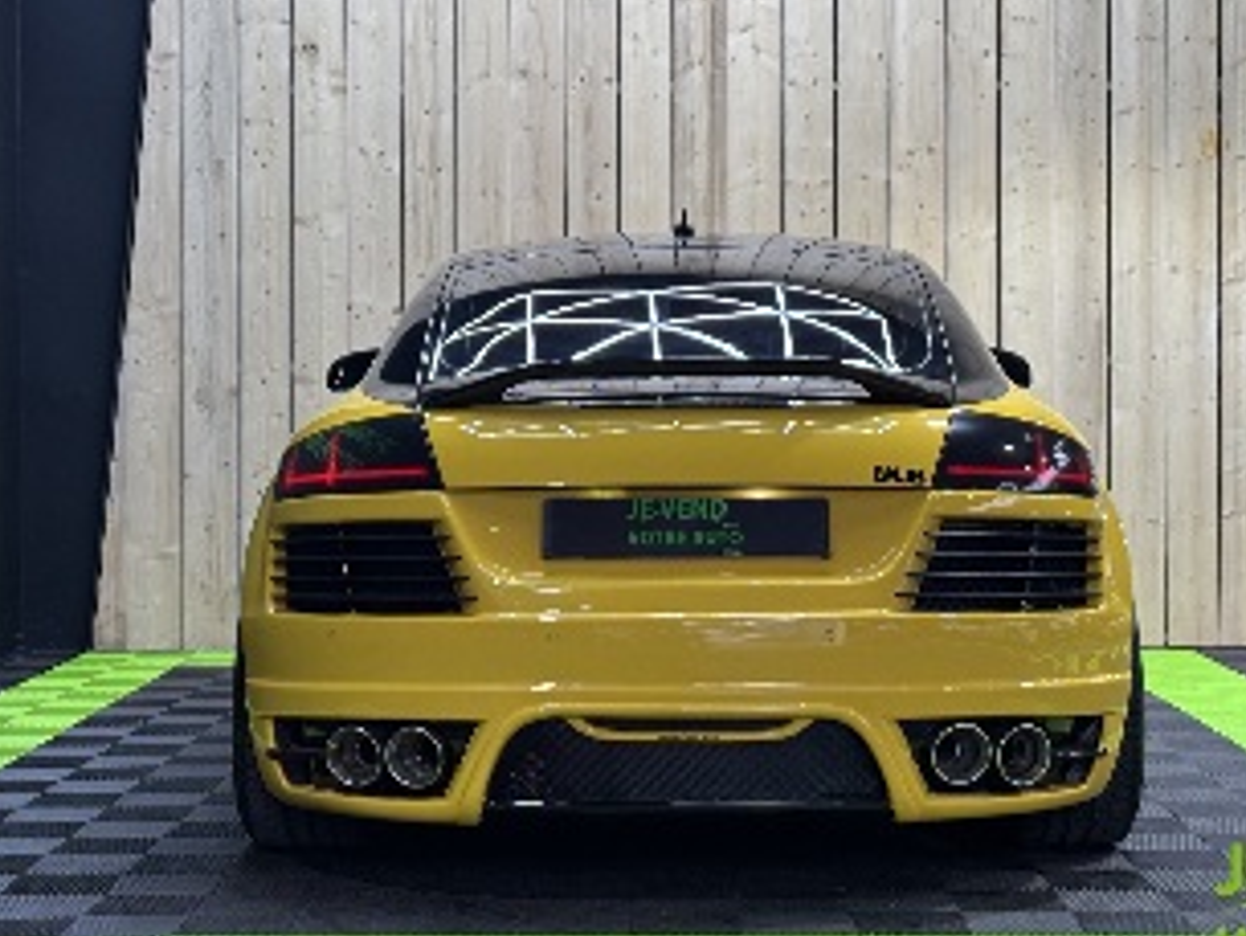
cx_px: 682
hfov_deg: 27.4
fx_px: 2557
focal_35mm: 71
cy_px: 360
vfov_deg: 20.7
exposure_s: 1/100
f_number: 1.6
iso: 40
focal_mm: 5.96
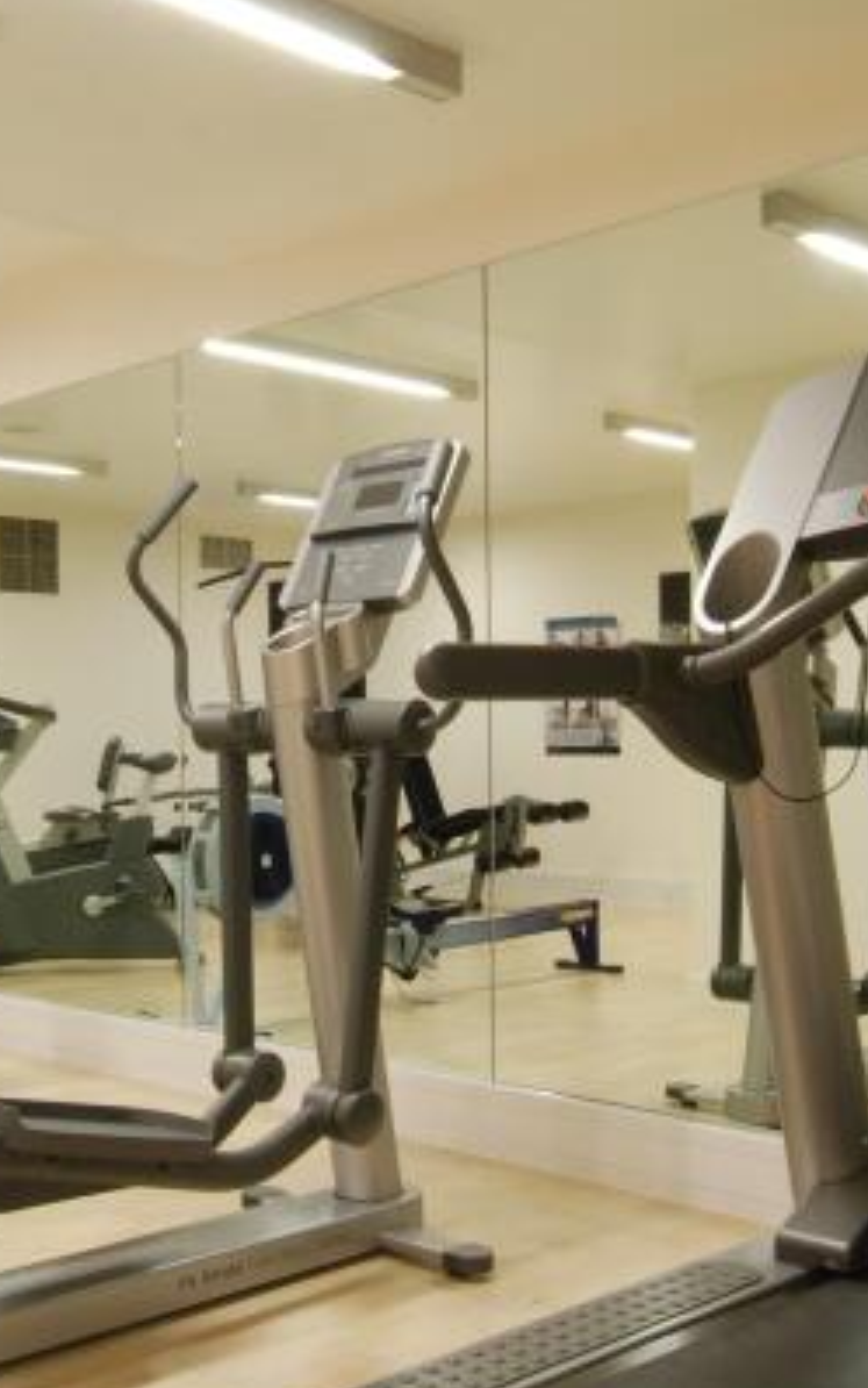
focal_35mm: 43
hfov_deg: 29.6
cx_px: 338
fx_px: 1638
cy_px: 734
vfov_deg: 45.9
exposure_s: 8
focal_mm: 11
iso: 100
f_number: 16
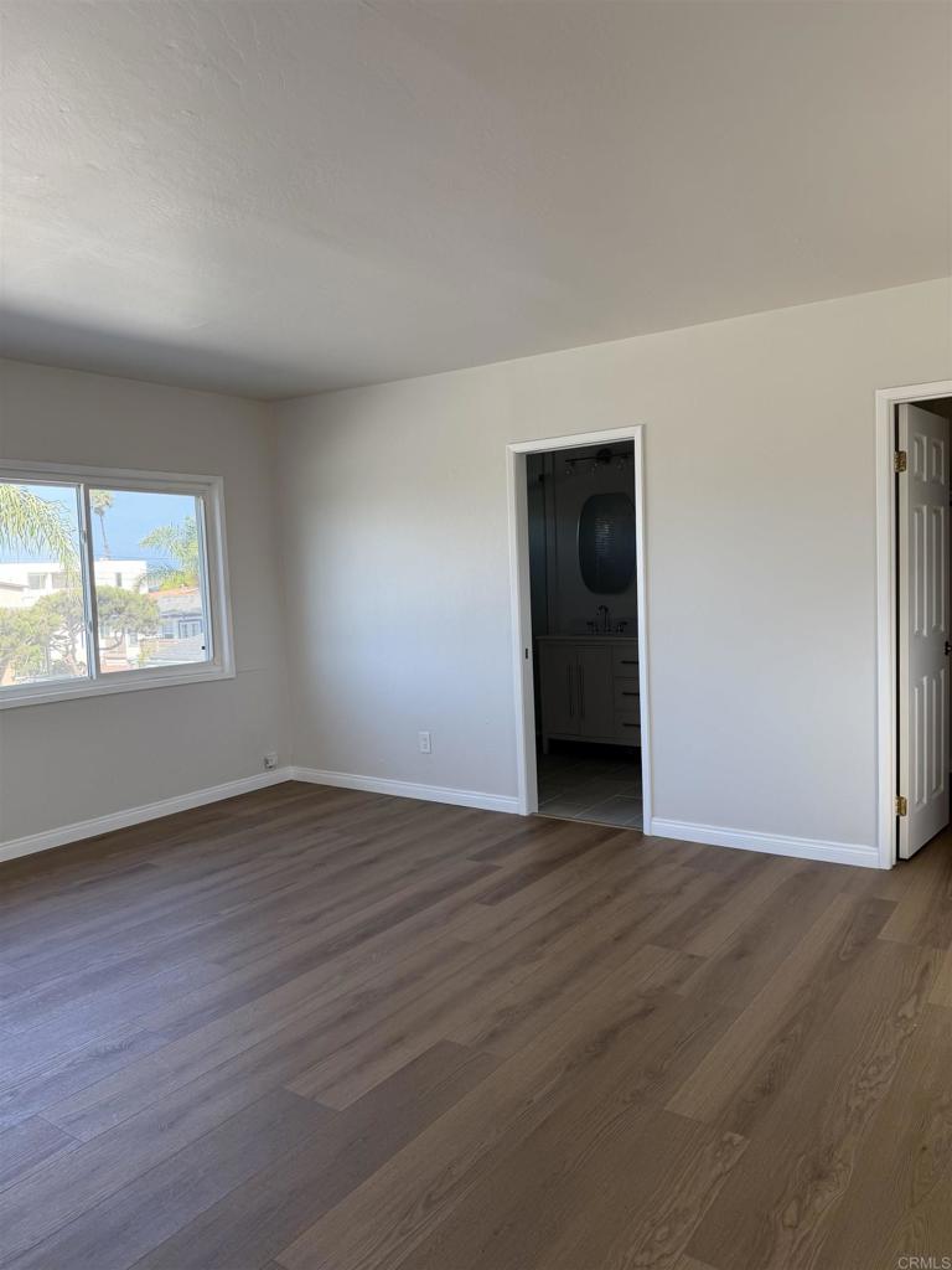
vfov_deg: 71.6
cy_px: 635
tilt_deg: -4.1
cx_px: 476
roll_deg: +1.6
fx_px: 880
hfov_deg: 56.8
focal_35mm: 24
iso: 80
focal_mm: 6.76
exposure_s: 1/272
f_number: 1.78
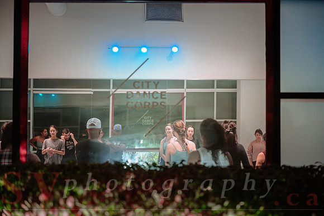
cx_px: 162
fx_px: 630
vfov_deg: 19.5
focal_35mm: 70
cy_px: 108
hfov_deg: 28.8
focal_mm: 70
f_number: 2.8
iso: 1600
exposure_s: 1/80
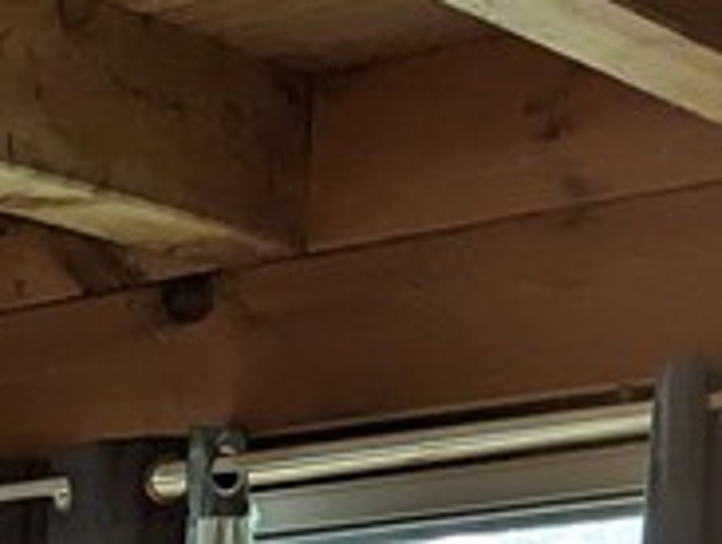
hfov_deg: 12.0
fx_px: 2800
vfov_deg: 10.1
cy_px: 1163
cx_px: -980
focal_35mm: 134
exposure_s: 1/60
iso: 133
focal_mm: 6.81
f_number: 1.85
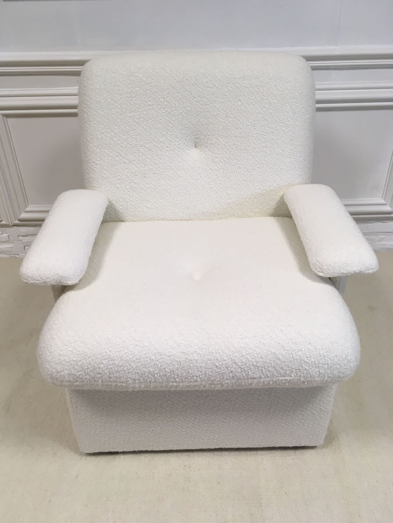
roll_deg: +1.3
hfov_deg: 48.2
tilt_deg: -32.5
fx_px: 439
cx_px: 196
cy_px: 262
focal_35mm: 29
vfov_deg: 61.7
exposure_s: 1/33
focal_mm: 4.15
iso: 32
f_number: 2.2
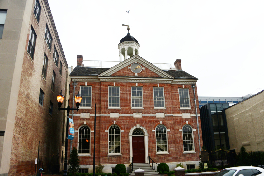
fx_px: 205
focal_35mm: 28
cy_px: 88
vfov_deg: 46.4
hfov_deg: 65.5
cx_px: 132
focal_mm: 28
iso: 500
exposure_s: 1/500
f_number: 7.1
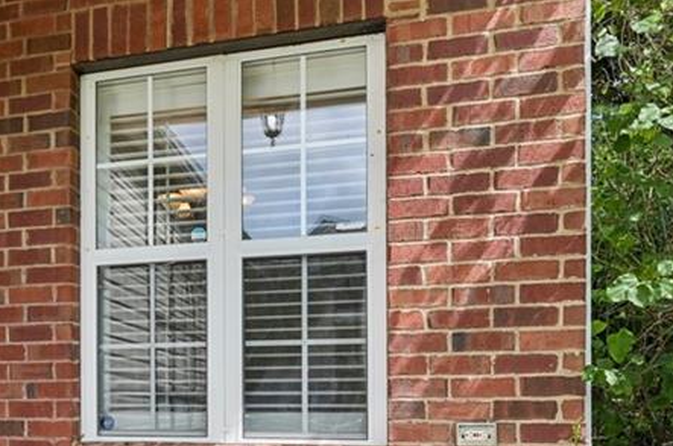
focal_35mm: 37
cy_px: 394
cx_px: 167
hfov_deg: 49.8
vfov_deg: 34.1
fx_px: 691
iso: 200
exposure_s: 1/400
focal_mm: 16
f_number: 8
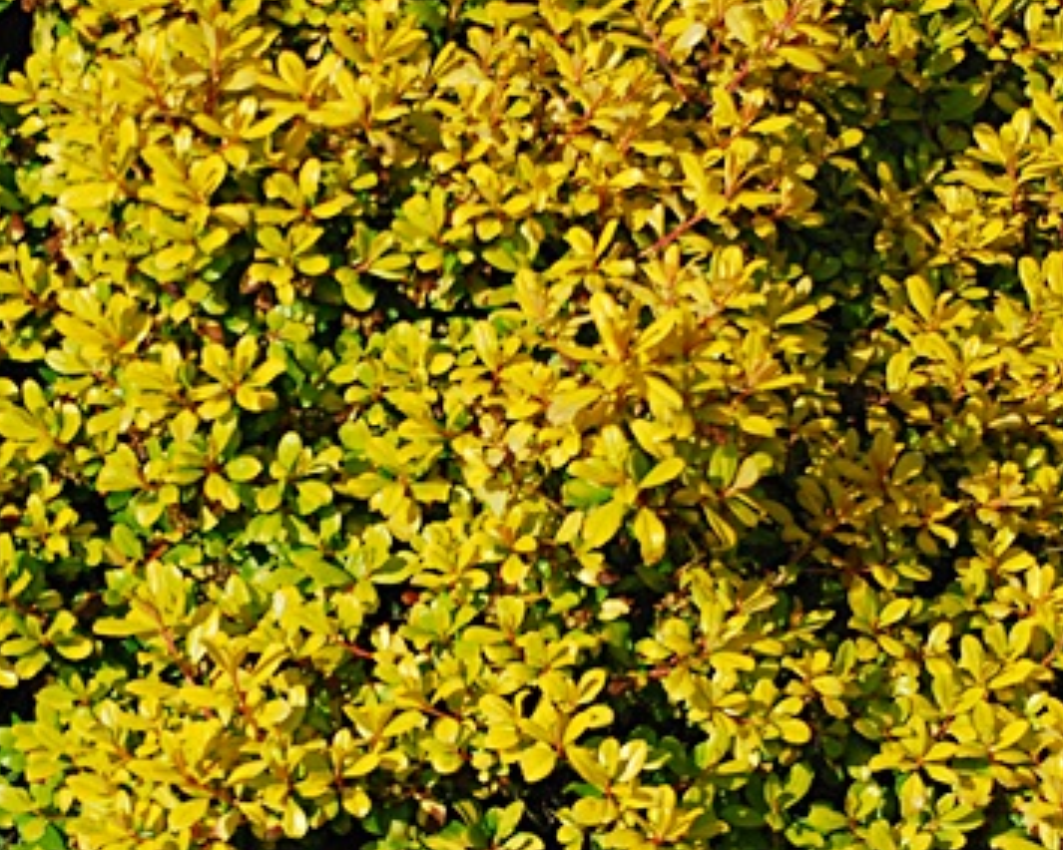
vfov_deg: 9.3
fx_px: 5191
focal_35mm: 165
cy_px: 778
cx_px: 443
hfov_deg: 11.7
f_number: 5
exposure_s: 1/2500
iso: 400
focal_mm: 52
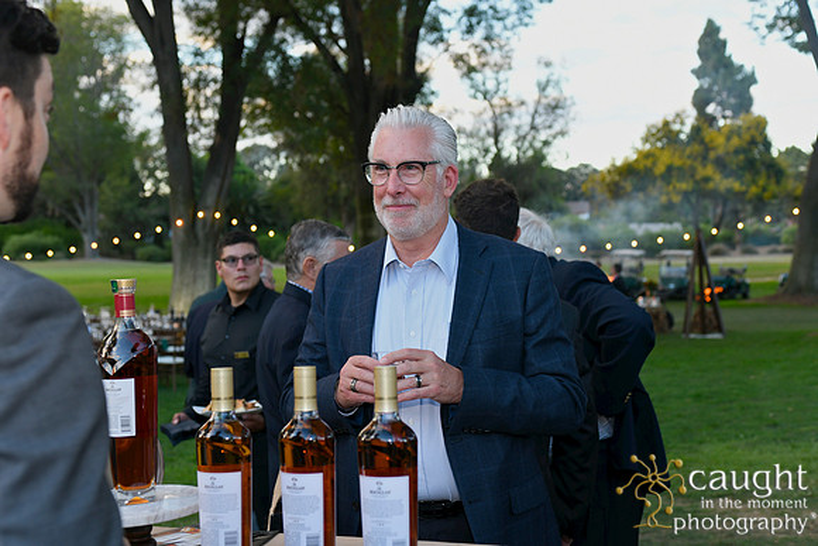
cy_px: 273
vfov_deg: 28.1
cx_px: 409
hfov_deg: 41.1
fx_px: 1091
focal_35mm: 48
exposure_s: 1/125
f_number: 4.5
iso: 500
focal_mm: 48
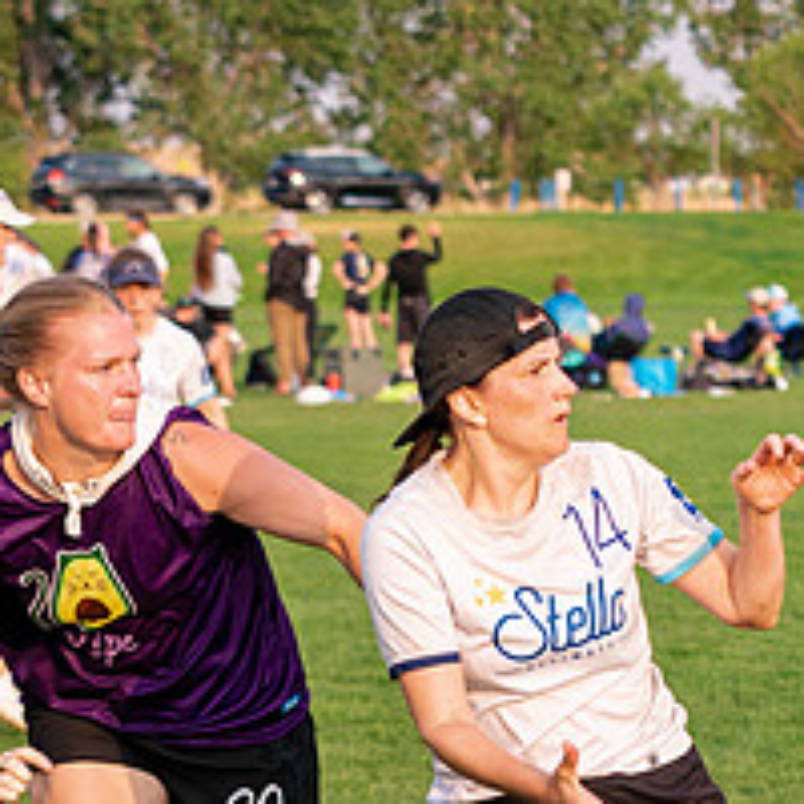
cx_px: 523
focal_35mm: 208
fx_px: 5466
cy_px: 787
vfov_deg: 8.4
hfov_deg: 8.4
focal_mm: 70
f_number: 4
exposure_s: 1/2000
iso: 640
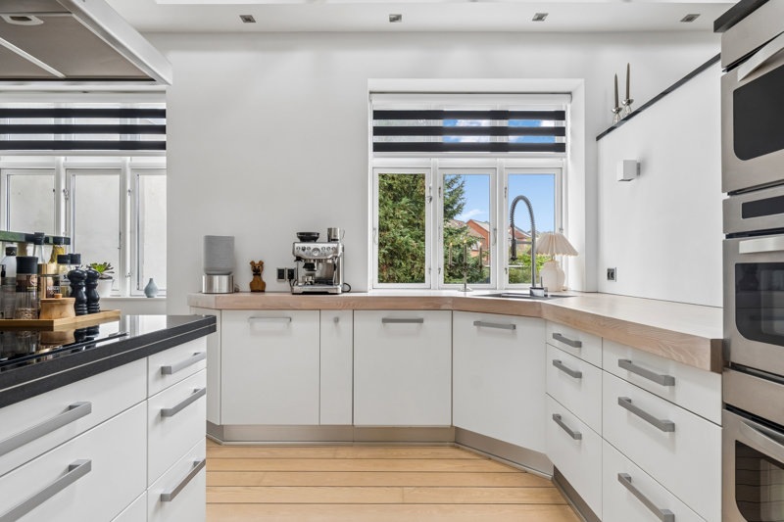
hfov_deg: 81.2
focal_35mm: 21
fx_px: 457
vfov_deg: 59.5
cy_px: 261
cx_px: 392
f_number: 8
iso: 200
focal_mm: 14
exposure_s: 1/6
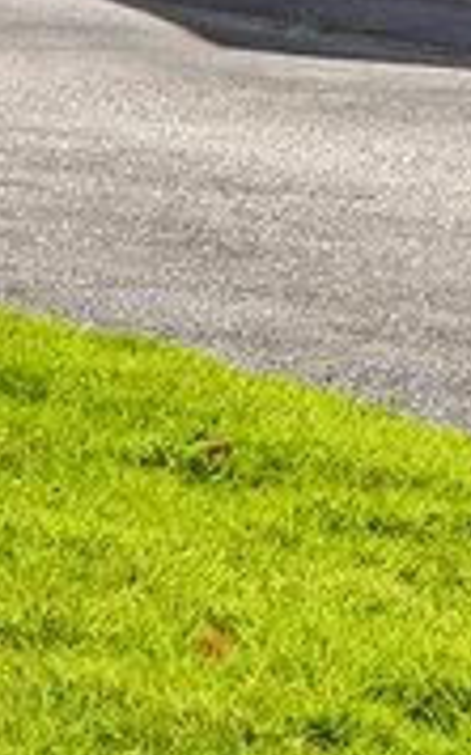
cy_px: -626
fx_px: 4834
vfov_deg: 8.6
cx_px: -3008
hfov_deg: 3.8
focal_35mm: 235
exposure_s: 1/250
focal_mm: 20
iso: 250
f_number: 9
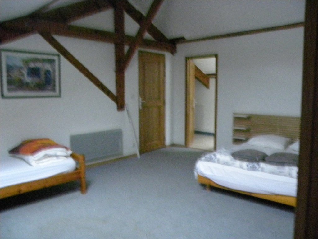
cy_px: 120
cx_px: 159
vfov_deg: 48.2
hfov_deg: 61.7
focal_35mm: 29
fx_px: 266
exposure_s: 1.12
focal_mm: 5.2
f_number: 2.8
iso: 800
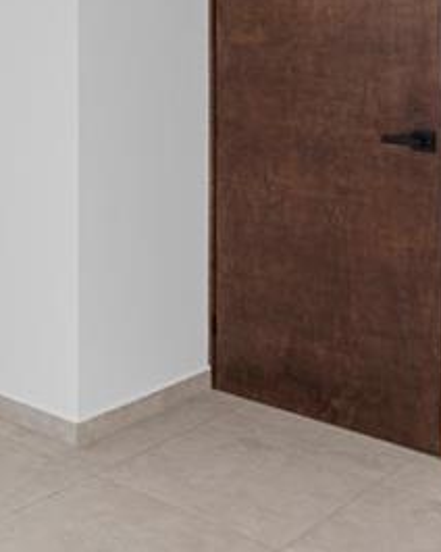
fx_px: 946
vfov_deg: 30.7
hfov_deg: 23.2
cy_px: 31
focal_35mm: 58
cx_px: -135
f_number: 11
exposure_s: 1/10
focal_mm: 16
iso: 125
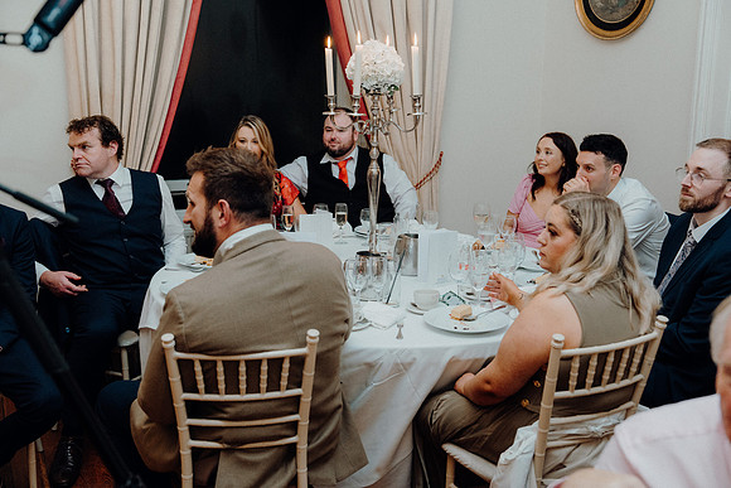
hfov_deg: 48.4
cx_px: 366
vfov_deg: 33.4
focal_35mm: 40
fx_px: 812
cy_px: 244
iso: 2500
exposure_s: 1/160
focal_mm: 40
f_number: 3.5
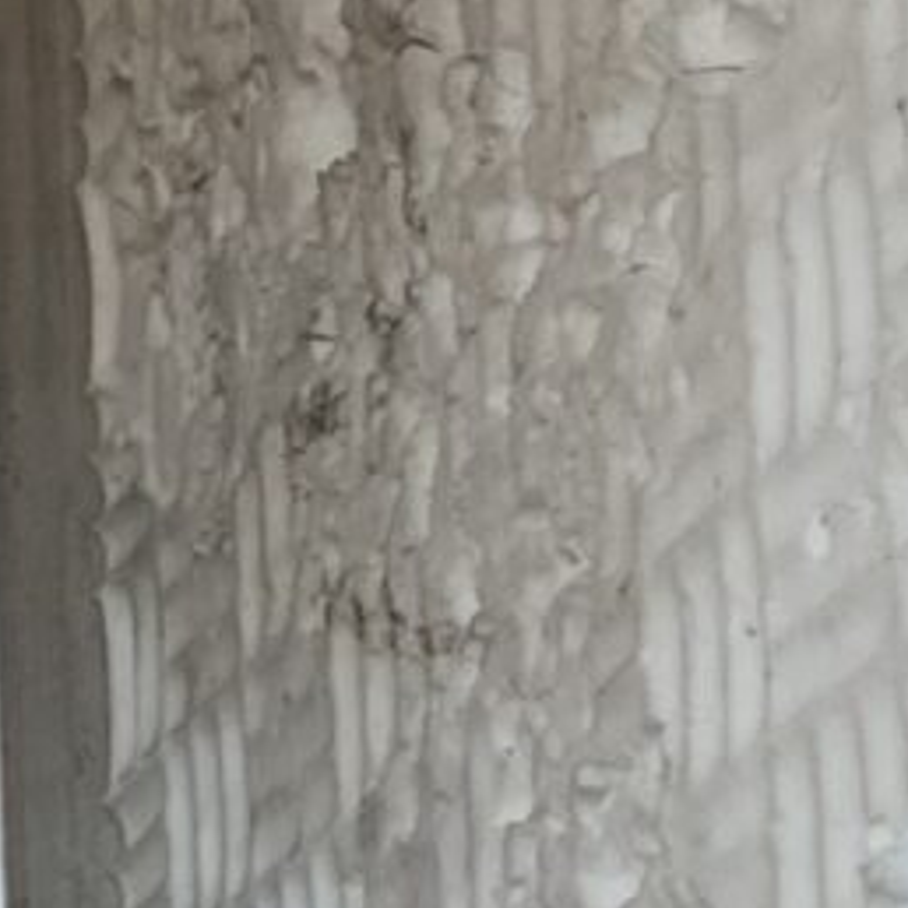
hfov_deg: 7.3
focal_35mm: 228
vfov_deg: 7.5
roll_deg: -1.2
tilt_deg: +10.4
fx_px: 6766
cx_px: -989
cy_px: 1545
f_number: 1.8
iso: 32
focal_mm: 4.25
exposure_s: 1/122
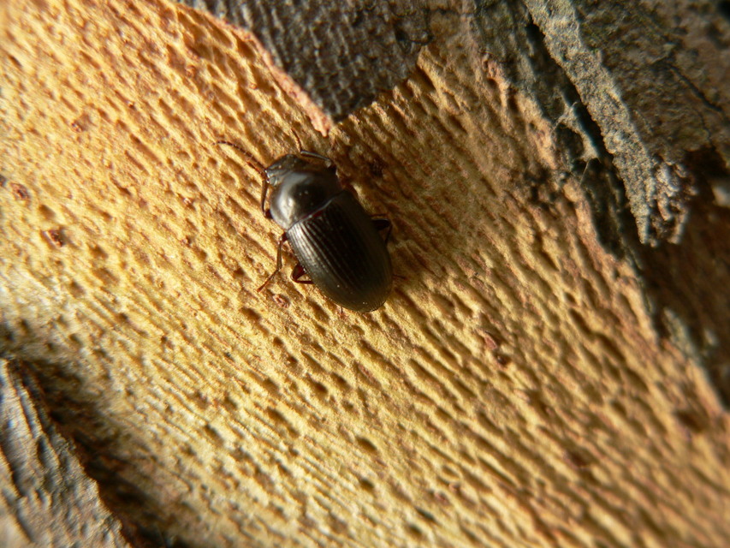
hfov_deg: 22.0
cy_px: 274
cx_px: 365
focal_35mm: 89
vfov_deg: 16.6
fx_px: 1877
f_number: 2.8
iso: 80
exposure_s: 1/60
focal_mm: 14.8
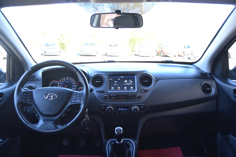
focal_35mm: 27
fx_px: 177
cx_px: 118
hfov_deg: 67.4
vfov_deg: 47.9
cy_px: 78
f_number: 4.5
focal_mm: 18
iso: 400
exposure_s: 1/80
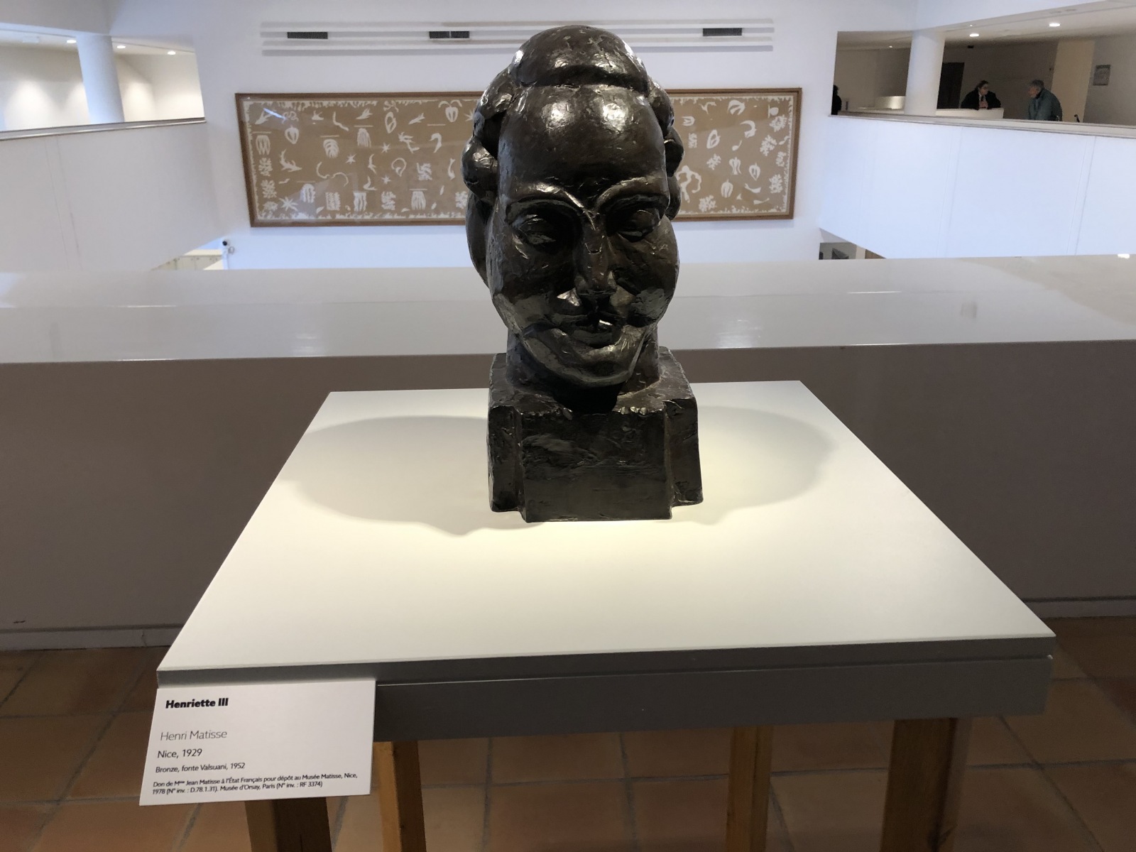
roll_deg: -1.1
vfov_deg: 49.7
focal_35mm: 28
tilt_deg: -19.8
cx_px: 568
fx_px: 919
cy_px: 426
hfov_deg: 63.4
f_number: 1.8
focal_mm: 3.99
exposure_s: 1/25
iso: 40
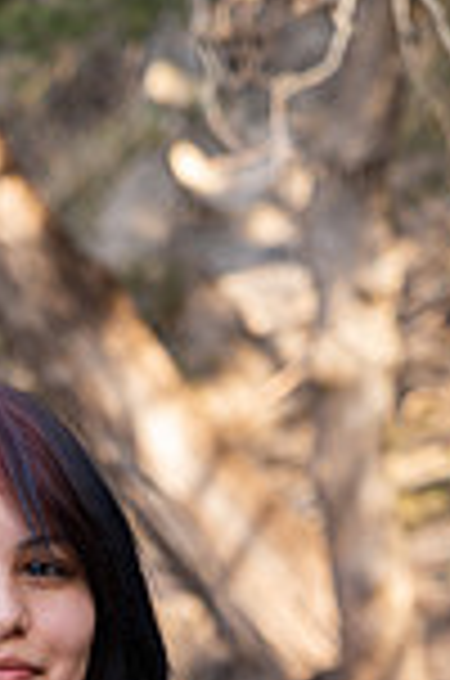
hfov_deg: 6.5
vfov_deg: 9.8
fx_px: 3937
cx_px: -32
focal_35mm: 209
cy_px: 721
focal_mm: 70
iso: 110
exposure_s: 1/100
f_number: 3.2
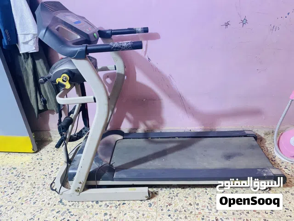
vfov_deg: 53.1
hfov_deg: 67.3
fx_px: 221
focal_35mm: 26
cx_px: 147
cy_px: 110
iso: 500
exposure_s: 1/33
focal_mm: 4.25
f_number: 1.8
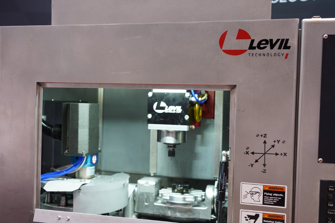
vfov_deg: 34.2
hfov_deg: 49.6
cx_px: 168
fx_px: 363
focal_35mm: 39
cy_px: 112
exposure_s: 1/40
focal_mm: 39
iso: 1250
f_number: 5
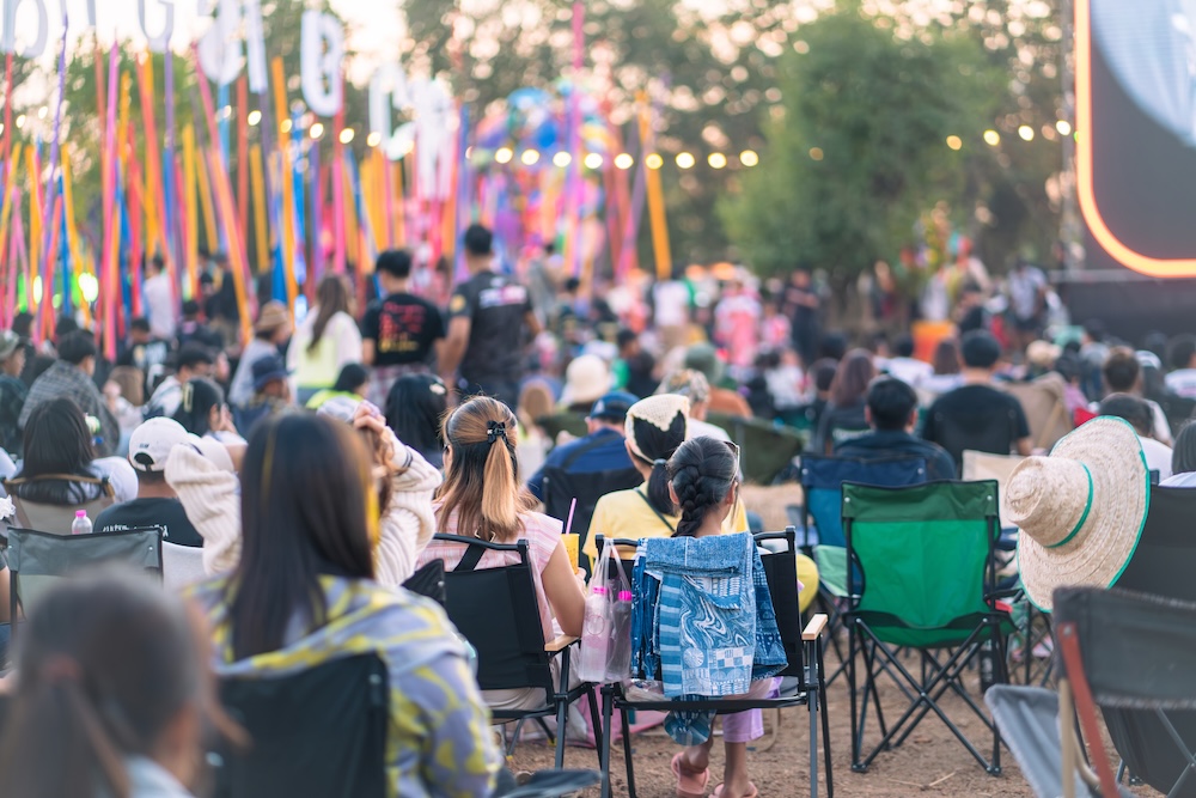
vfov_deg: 16.1
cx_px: 598
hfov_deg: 23.9
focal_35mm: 85
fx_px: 2824
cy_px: 399
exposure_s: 1/160
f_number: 1.8
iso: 800
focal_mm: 85
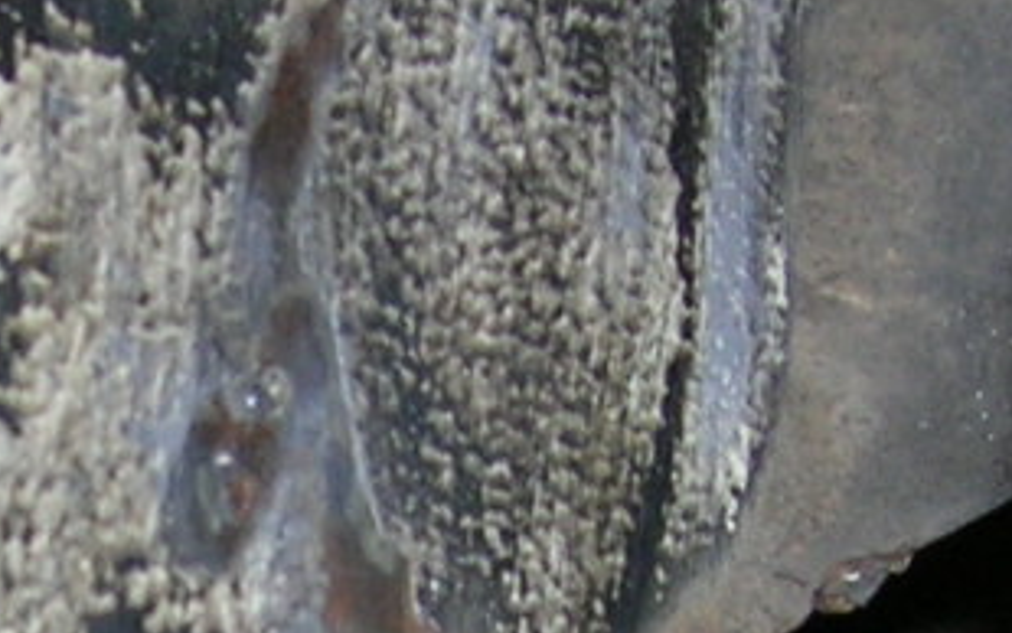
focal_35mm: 186
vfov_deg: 6.9
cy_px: 1031
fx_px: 5132
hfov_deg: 11.1
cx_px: -104
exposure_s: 1/60.1
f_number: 2.9
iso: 50
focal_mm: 5.7
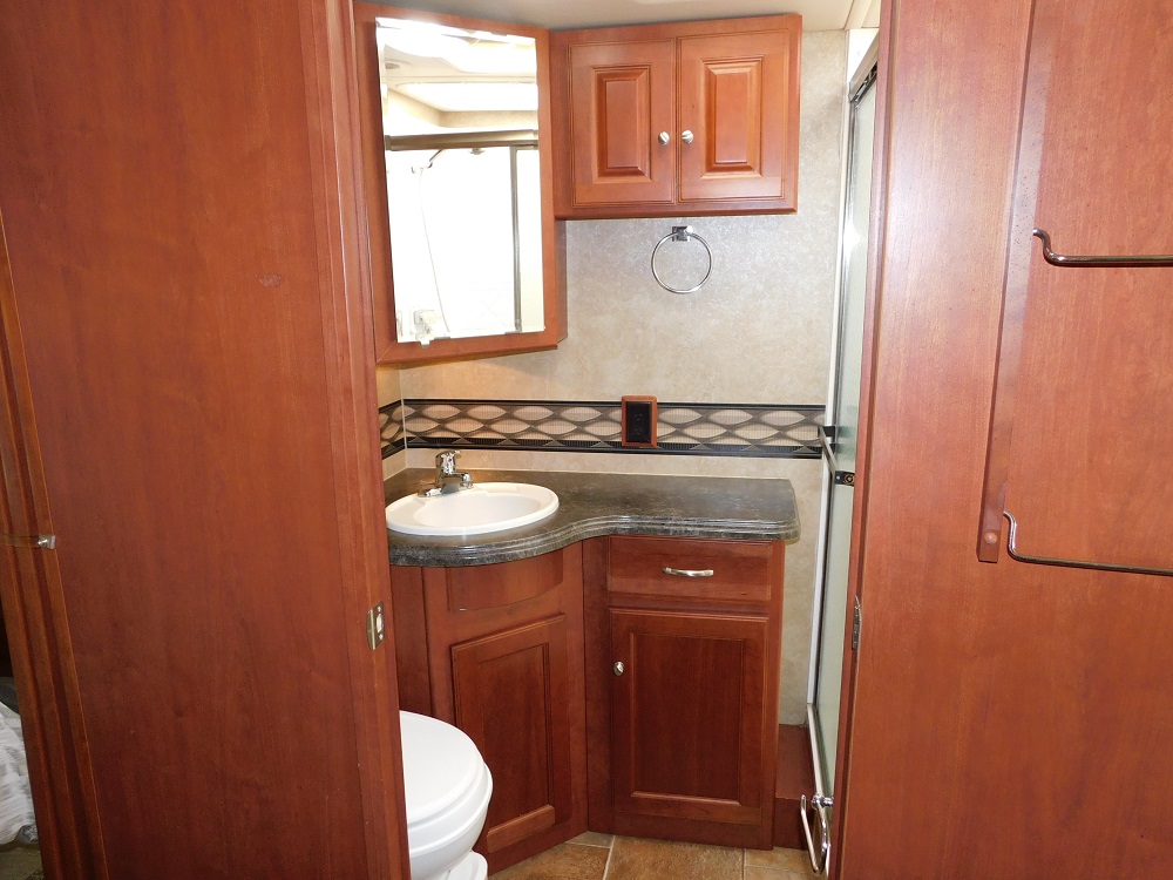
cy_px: 440
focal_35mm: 23
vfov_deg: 58.9
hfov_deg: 73.9
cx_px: 586
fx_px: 779
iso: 200
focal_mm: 4
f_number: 3
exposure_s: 1/30
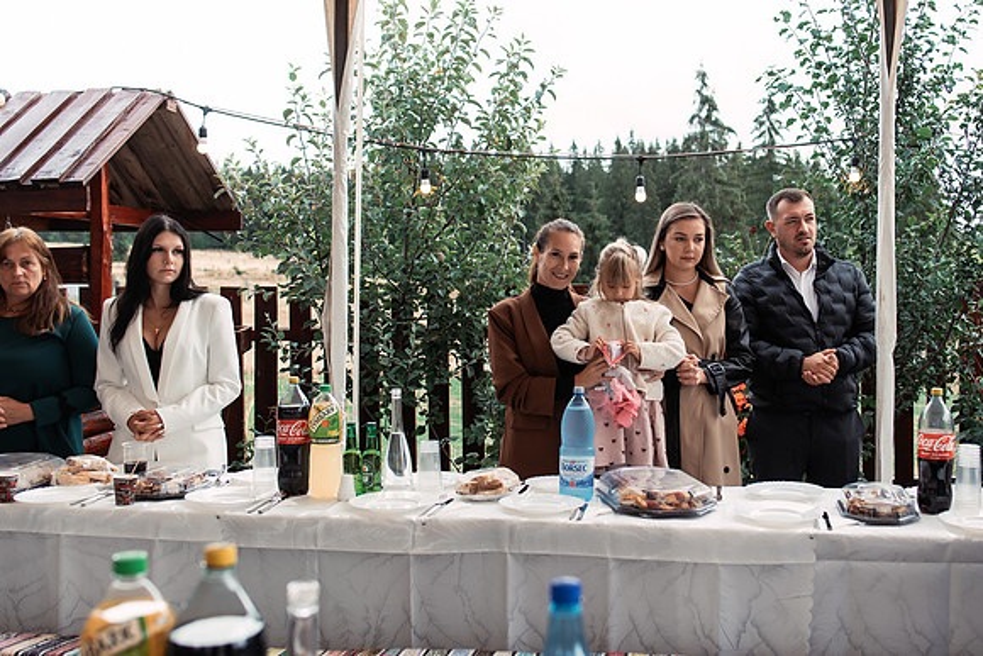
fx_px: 1184
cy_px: 301
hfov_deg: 44.8
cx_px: 609
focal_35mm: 43
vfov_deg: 31.0
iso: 100
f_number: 3.5
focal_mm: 35
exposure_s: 1/320
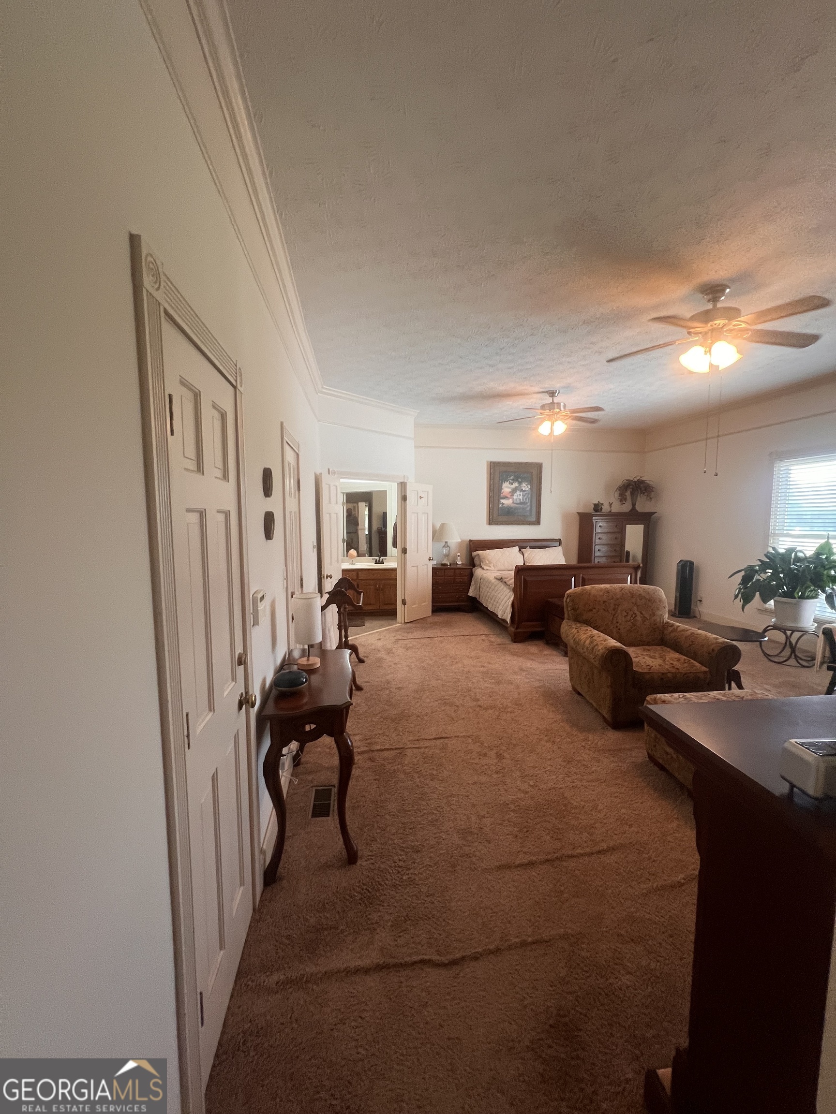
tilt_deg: -7.5
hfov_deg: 89.9
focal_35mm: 13
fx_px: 419
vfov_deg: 106.2
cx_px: 418
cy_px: 557
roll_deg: +2.1
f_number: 1.8
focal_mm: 1.57
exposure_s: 1/60
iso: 250
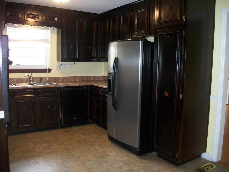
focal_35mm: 32
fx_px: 212
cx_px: 114
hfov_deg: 56.8
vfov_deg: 44.2
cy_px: 86
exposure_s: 1/40
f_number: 2.9
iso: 250
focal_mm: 5.7
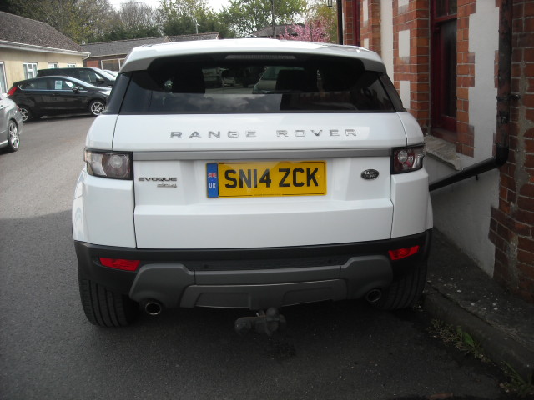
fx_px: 540
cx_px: 267
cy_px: 200
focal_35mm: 35
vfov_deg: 40.7
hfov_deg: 52.6
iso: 113
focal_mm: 5.7
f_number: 5.6
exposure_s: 1/250
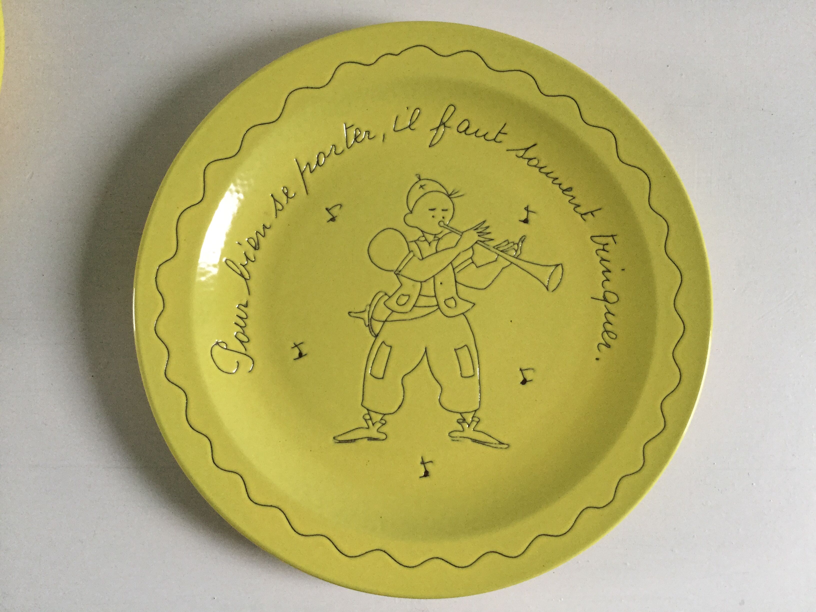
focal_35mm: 31
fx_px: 731
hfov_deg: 58.4
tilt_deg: -84.2
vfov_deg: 45.4
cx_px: 408
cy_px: 306
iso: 125
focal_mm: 3.3
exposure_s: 1/33
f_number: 2.4
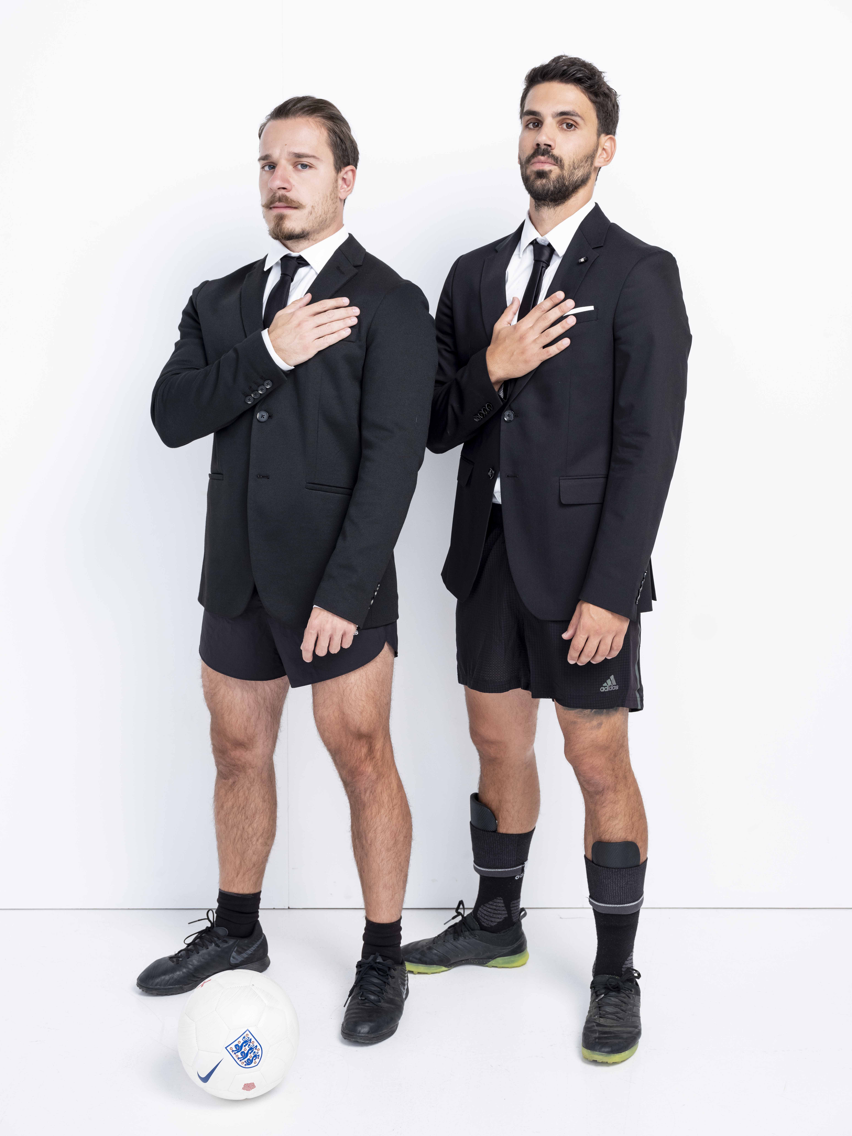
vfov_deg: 37.5
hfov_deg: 28.6
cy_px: 568
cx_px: 426
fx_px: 1674
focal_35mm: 51
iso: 640
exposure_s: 1/125
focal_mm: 64
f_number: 8
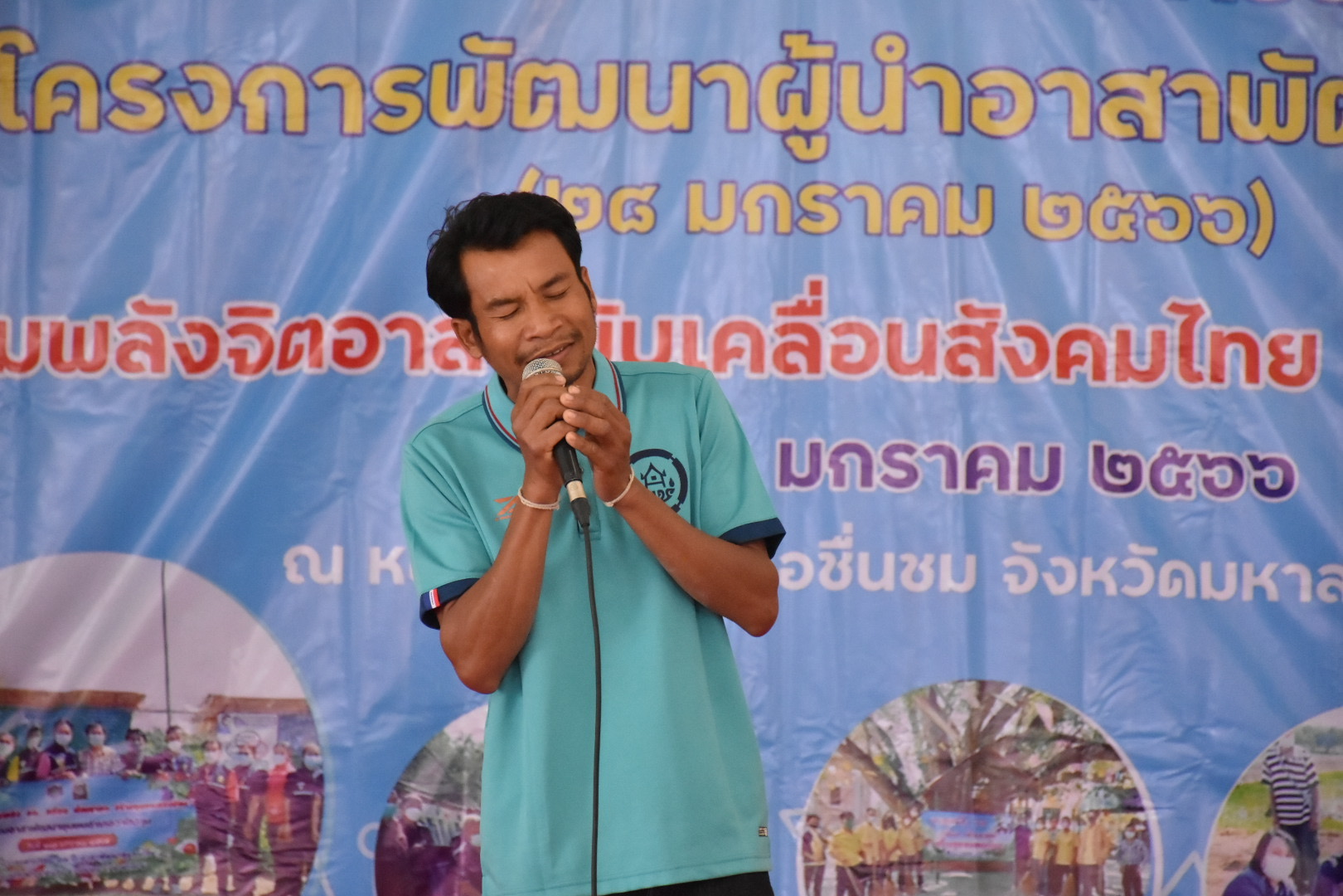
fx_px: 6491
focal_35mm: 174
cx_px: 672
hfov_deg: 11.8
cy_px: 448
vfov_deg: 7.9
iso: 3200
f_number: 5.6
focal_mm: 116
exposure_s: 1/250
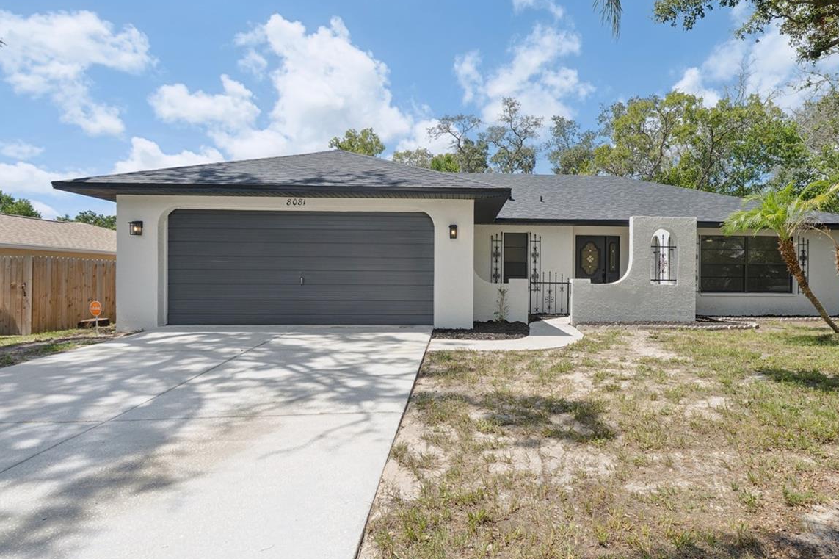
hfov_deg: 80.5
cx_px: 493
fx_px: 489
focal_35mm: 21
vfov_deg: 59.4
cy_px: 289
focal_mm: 10
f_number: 4.5
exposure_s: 1/640
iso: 400
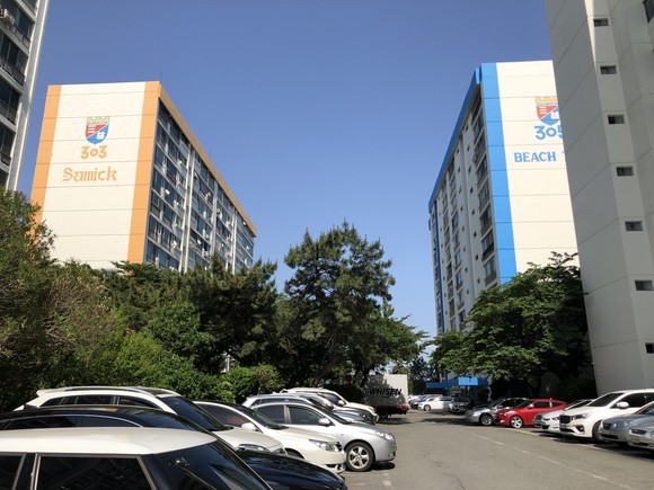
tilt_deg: +16.5
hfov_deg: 63.4
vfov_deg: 49.7
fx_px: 529
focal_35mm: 28
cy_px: 245
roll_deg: +0.0
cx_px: 327
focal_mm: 3.99
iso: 20
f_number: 1.8
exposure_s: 1/2525
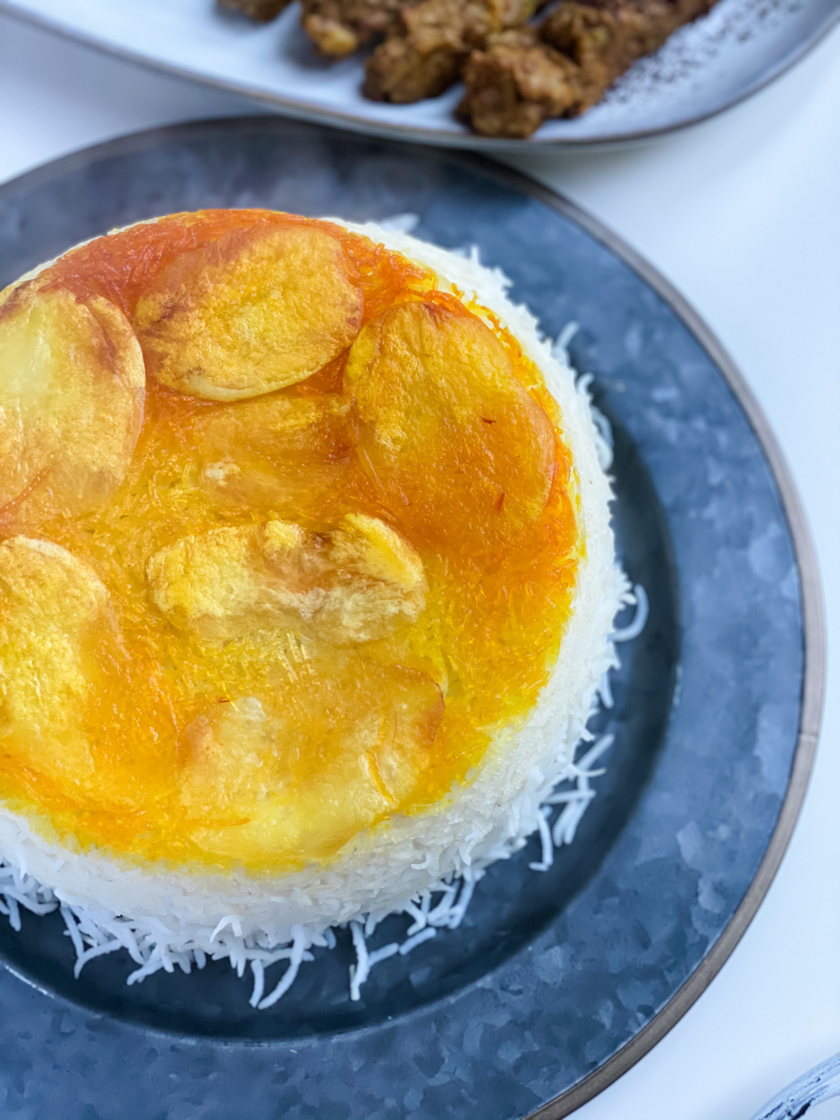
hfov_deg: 28.0
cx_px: 420
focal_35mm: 52
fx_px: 1682
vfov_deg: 36.8
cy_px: 560
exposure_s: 1/60
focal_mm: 6
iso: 125
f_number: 2
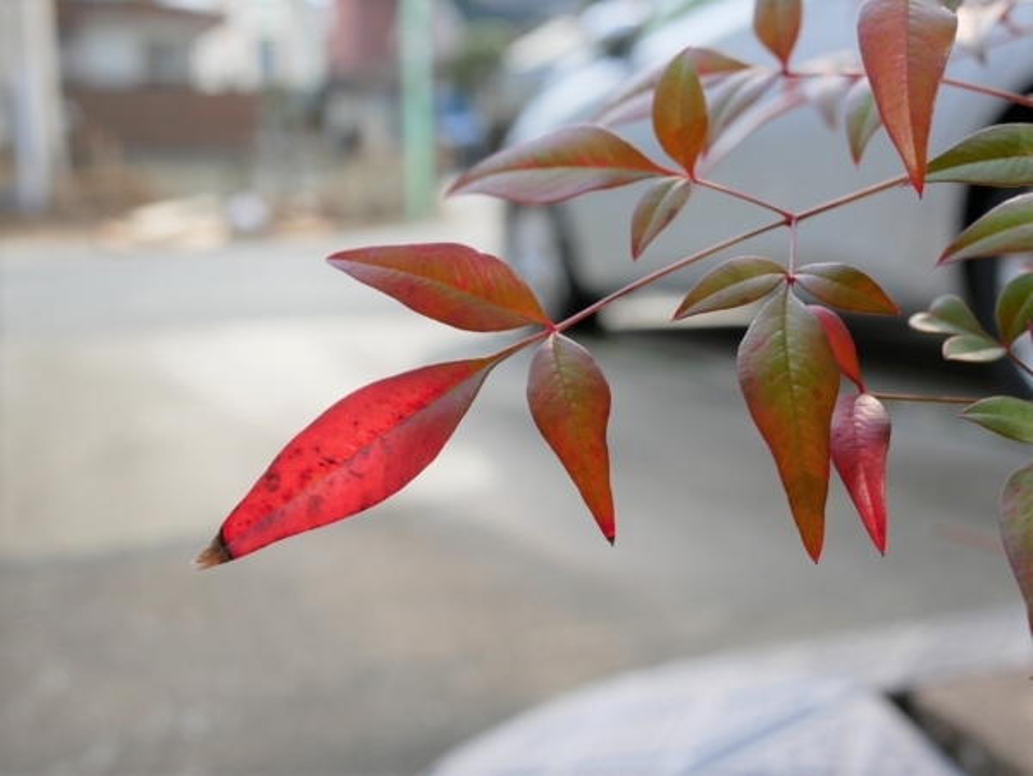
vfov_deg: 36.0
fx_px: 1195
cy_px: 388
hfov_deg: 46.8
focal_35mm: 40
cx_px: 516
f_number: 4
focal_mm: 20
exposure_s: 1/500
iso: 200
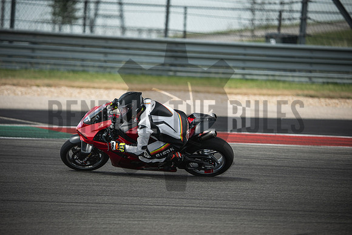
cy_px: 118
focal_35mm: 300
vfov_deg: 4.6
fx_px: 2934
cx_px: 176
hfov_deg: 6.9
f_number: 2
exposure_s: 1/1600
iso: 200
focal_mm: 200
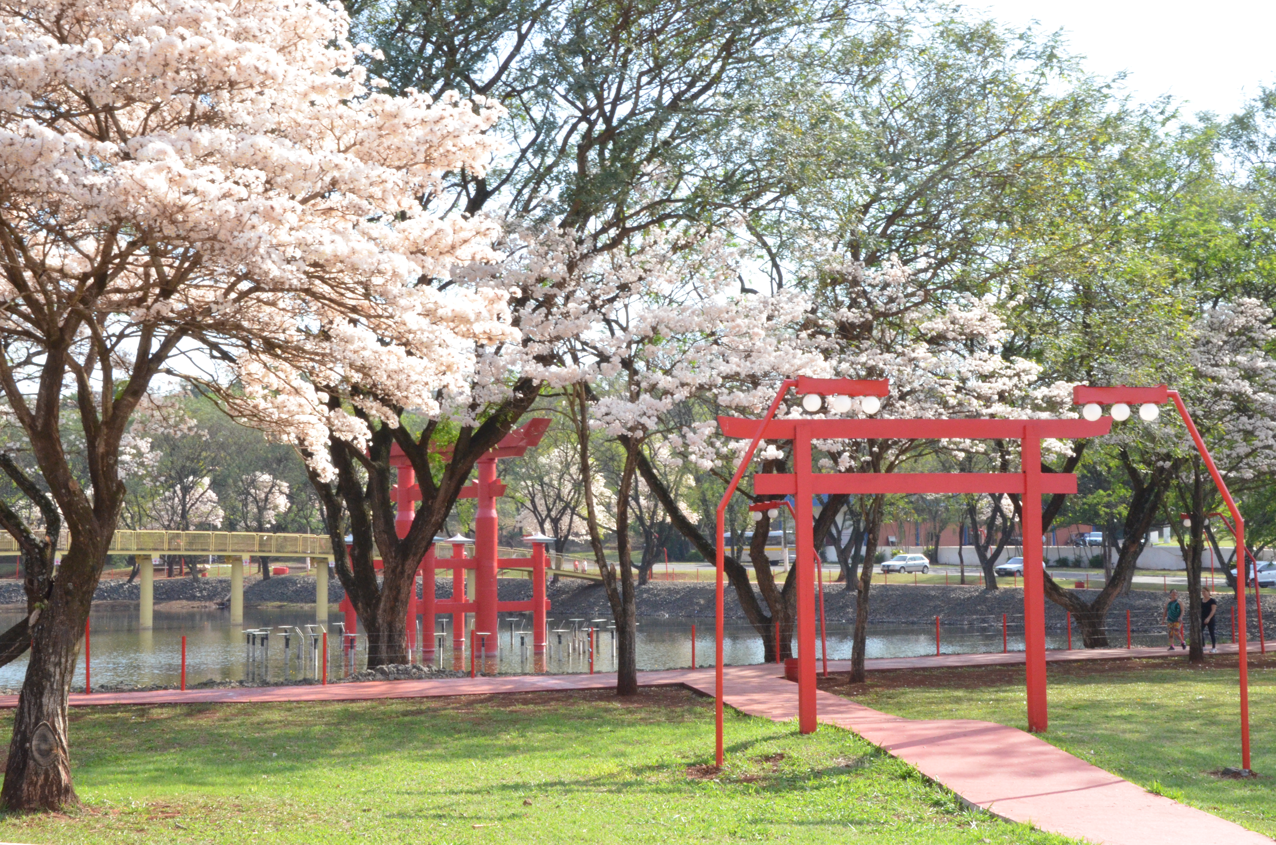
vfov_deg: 25.6
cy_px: 422
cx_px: 638
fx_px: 1857
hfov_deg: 37.9
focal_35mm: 52
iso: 2000
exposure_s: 1/200
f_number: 18
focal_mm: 35
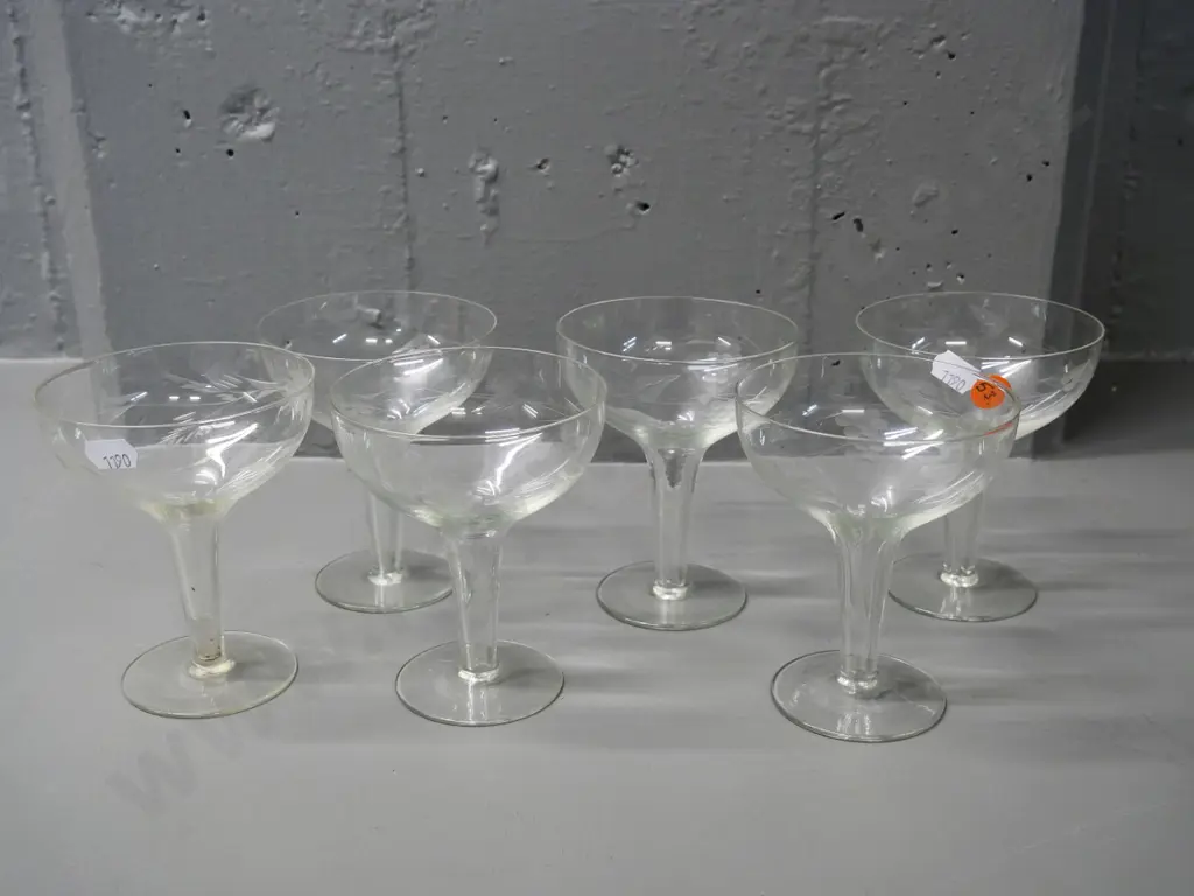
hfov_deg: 46.8
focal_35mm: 40
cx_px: 597
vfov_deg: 36.0
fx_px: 1380
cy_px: 448
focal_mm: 20
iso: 1600
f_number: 6.3
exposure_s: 1/60
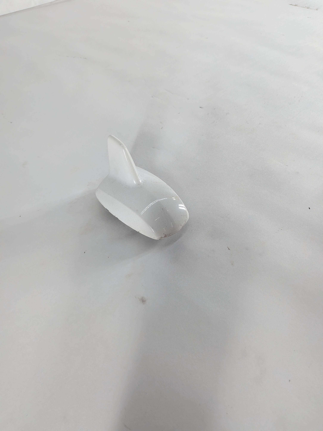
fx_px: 299
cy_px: 216
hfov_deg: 56.8
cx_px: 162
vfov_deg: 71.6
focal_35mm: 24
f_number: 1.7
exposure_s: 1/321
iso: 48
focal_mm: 4.53
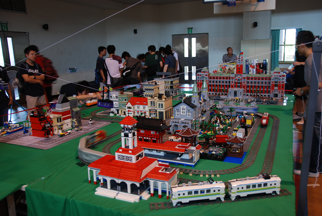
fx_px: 296
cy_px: 108
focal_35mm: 33
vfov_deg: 40.1
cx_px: 161
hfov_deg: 57.1
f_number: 3.8
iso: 100
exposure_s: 1/10
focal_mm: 22
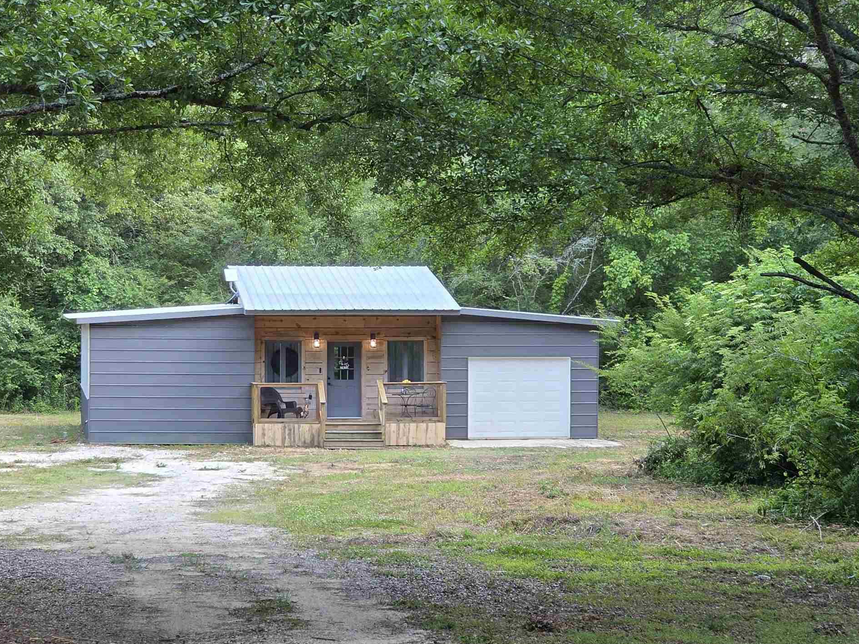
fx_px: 2779
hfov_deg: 17.5
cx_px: 298
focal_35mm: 112
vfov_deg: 13.2
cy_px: 251
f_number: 2.4
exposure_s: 1/120
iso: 64
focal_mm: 7.9
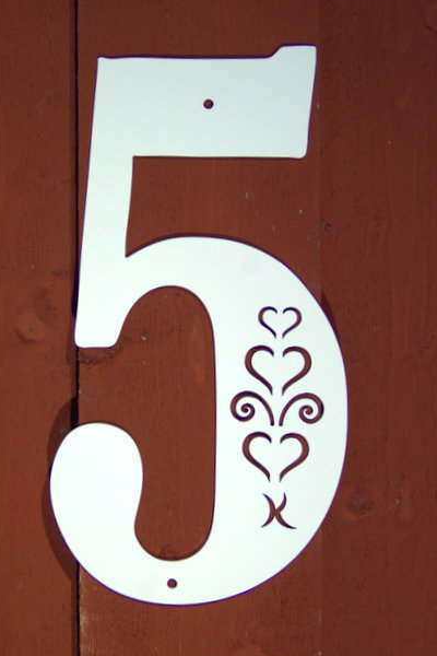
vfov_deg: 21.2
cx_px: 179
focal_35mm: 96
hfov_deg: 14.2
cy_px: 332
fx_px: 1748
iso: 800
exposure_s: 1/160
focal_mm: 48
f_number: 5.6
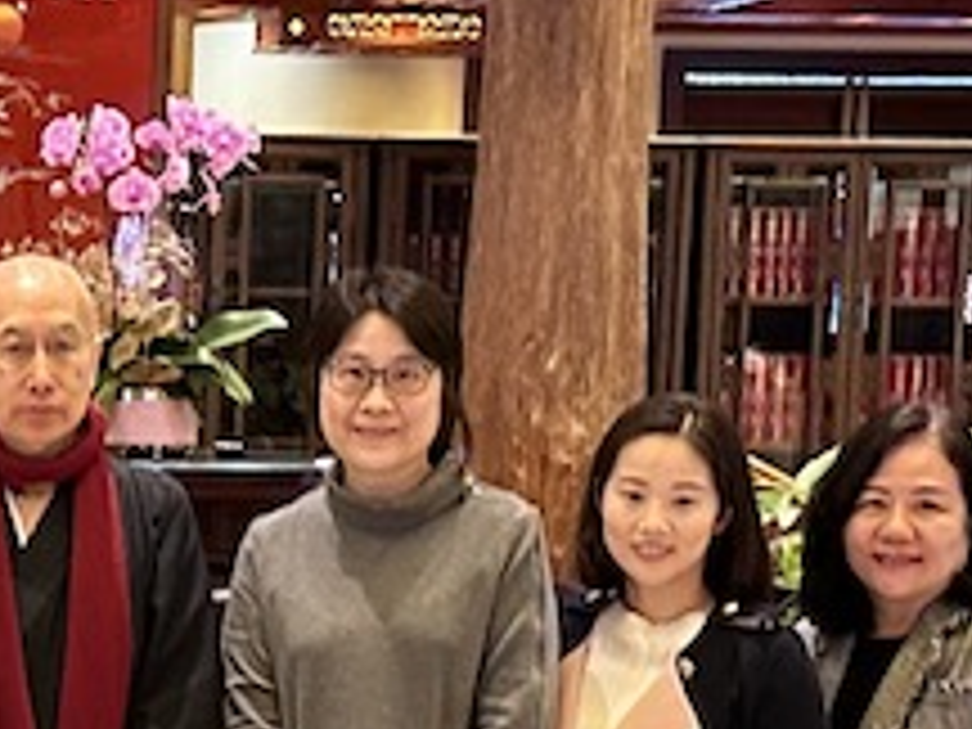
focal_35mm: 89
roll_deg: -1.3
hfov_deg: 20.4
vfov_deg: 16.1
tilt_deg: -7.5
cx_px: -230
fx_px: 2499
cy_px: 832
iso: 250
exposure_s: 1/50
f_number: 1.78
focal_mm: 6.86
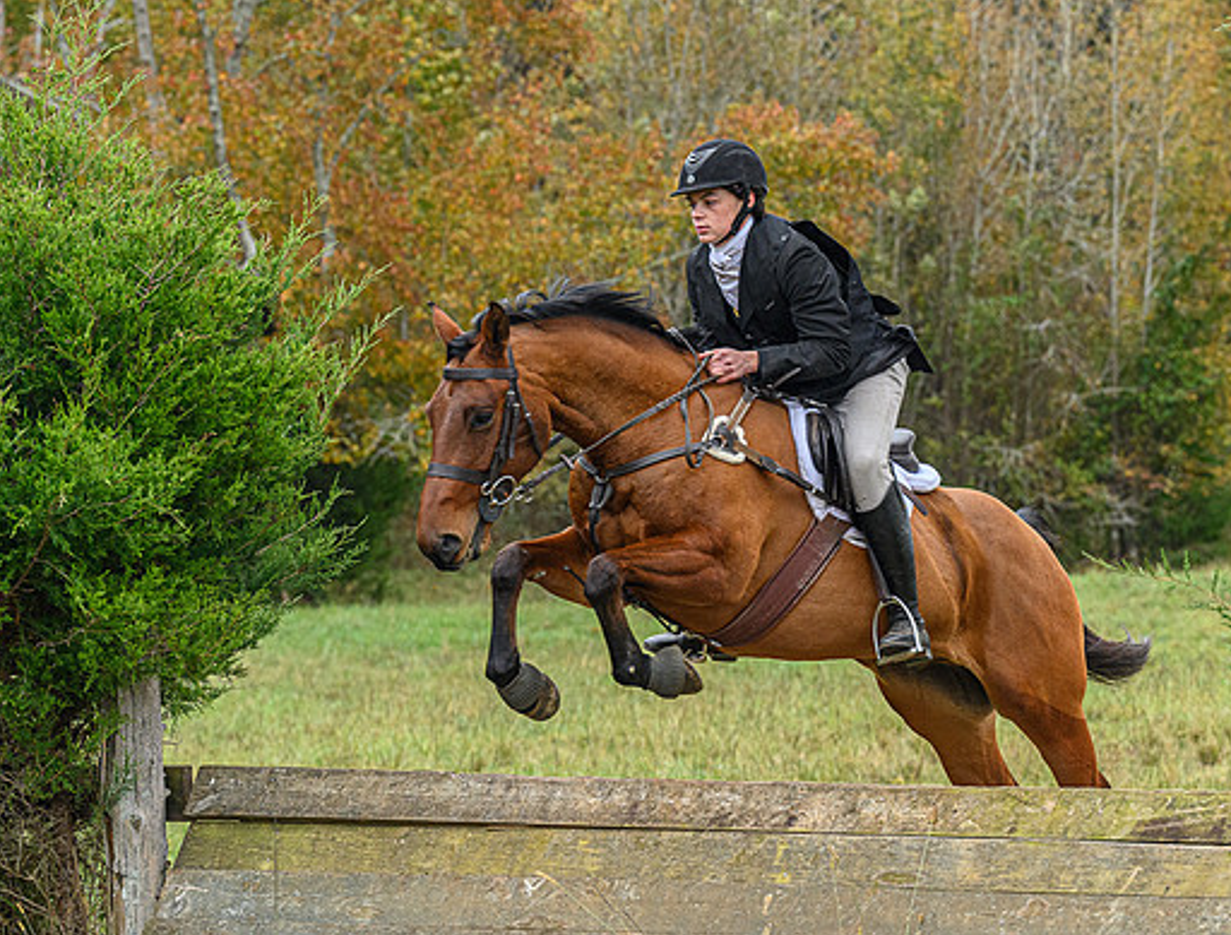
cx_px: 735
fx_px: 5074
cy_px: 450
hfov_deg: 13.8
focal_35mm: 142
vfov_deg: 10.5
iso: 1000
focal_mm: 82
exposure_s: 1/800
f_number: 3.5
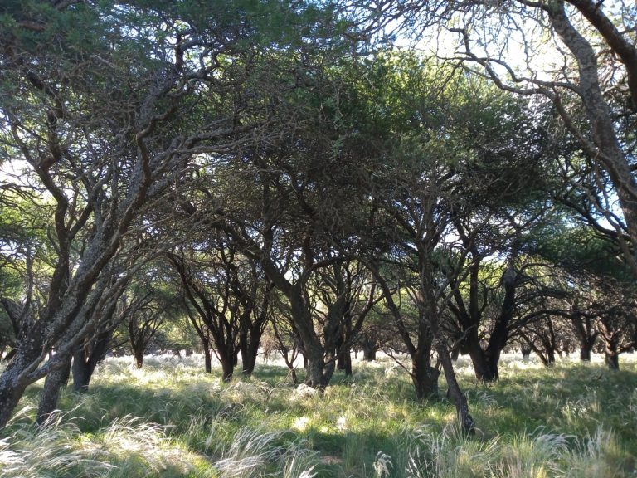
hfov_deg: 81.7
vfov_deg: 66.0
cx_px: 318
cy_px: 239
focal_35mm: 20
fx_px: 368
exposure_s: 1/100
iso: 146
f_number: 2
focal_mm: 3.54
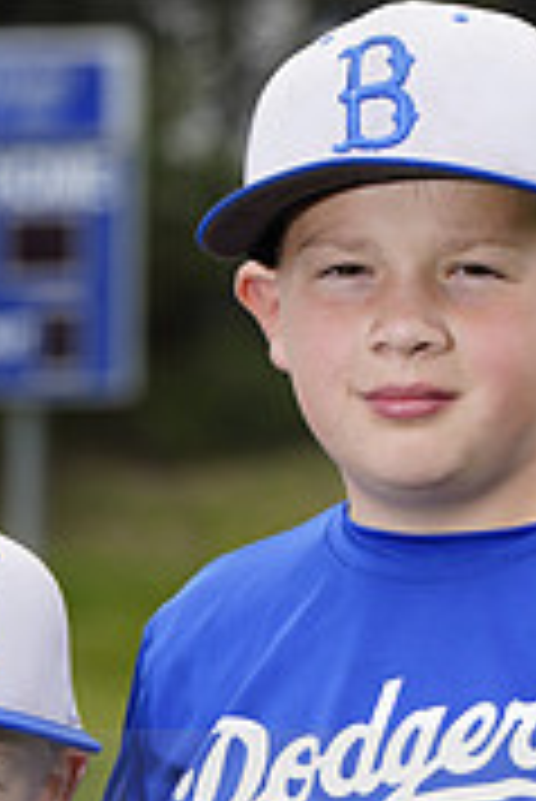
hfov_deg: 2.9
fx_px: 10476
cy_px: 792
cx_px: 155
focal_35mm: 470
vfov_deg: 4.4
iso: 100
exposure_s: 1/250
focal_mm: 144
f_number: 6.3
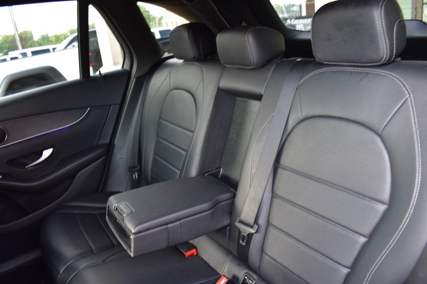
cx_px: 214
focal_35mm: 27
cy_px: 142
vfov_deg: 47.9
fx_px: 320
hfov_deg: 67.4
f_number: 7.1
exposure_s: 1/25
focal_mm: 18
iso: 400
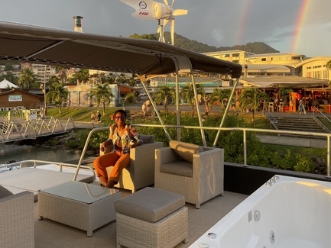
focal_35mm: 33
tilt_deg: +1.0
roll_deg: +0.1
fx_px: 316
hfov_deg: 55.3
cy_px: 93
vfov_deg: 42.6
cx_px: 167
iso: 40
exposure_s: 1/121
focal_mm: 4.2
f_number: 1.6
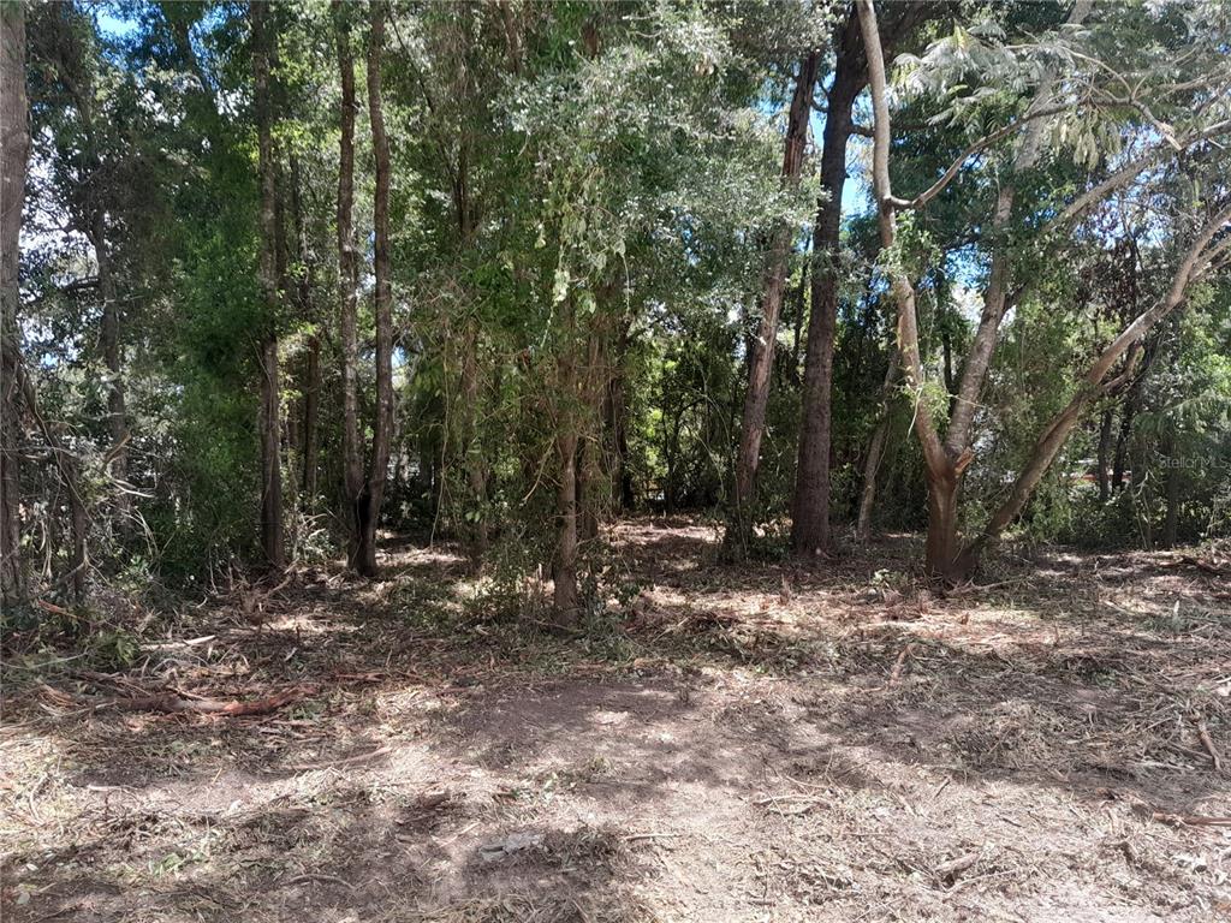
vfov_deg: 51.4
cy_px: 462
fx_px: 960
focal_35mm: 27
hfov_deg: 65.3
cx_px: 616
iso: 40
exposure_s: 1/120
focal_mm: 4
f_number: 1.8
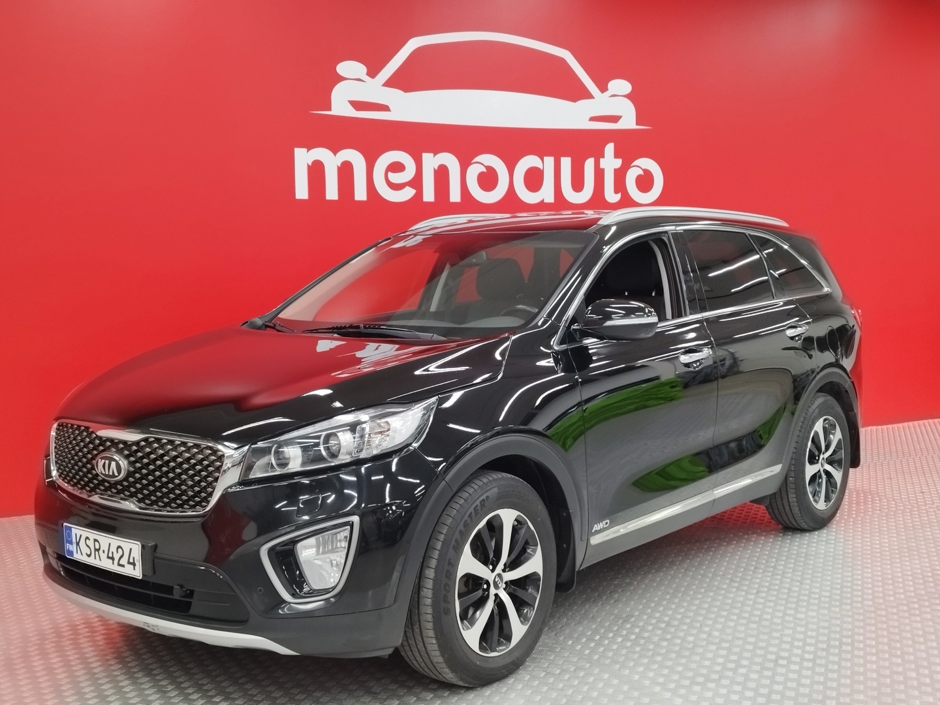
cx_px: 470
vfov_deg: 54.9
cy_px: 352
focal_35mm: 25
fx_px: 679
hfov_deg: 69.4
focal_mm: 5.95
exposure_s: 1/50
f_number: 1.89
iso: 210
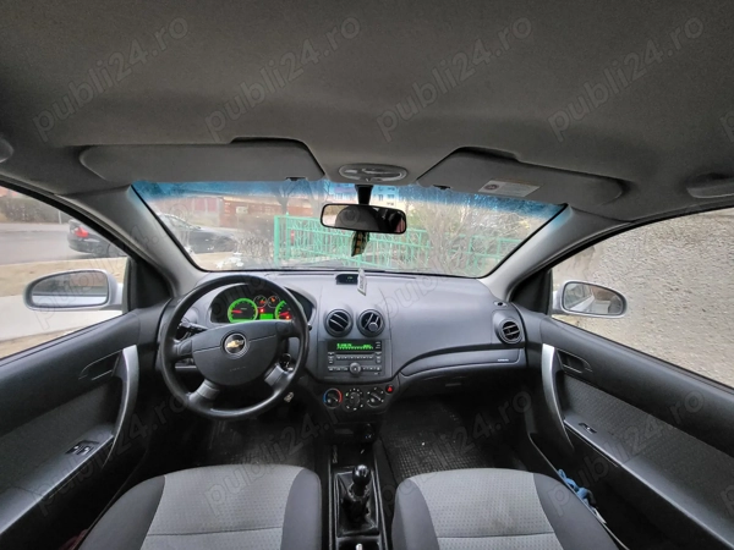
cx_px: 367
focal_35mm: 13
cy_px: 275
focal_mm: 1.74
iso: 640
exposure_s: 1/33.3
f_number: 2.2
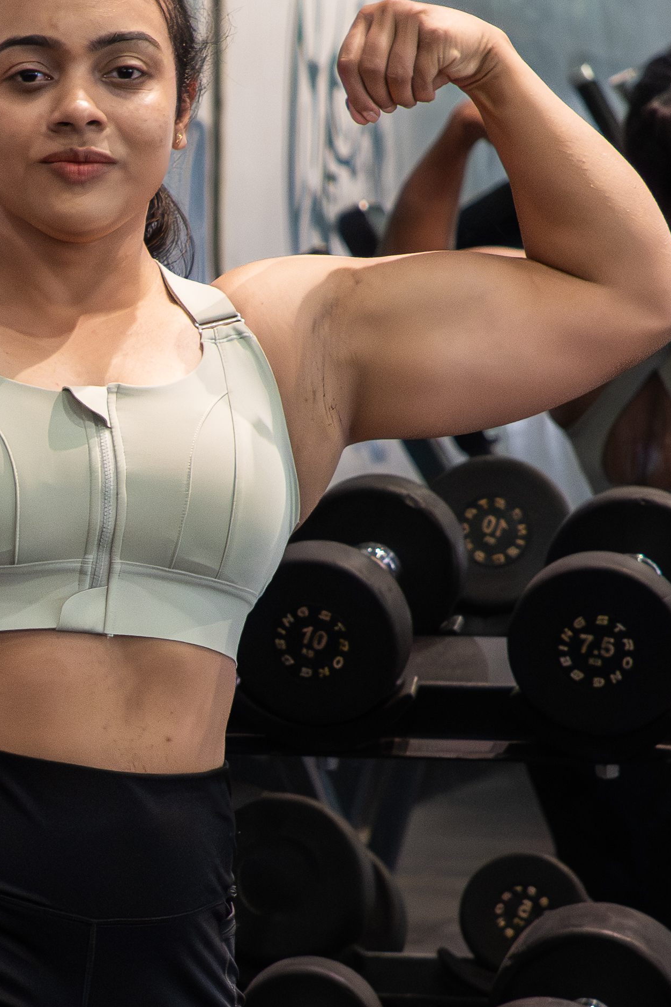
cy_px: 664
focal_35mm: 264
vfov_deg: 7.8
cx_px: -20
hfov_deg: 5.2
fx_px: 7369
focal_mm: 55
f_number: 4.5
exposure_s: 1/100
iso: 5000
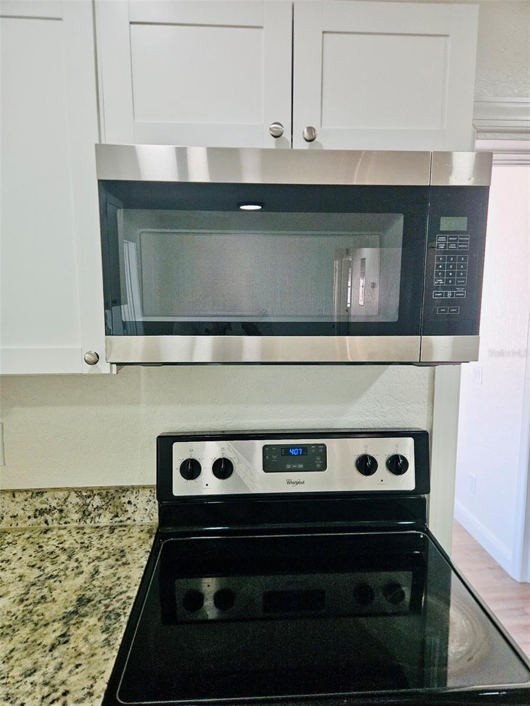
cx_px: 265
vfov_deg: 73.9
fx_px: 470
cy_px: 353
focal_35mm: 23
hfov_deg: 58.9
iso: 142
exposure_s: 1/60.2
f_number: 1.8
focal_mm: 5.4
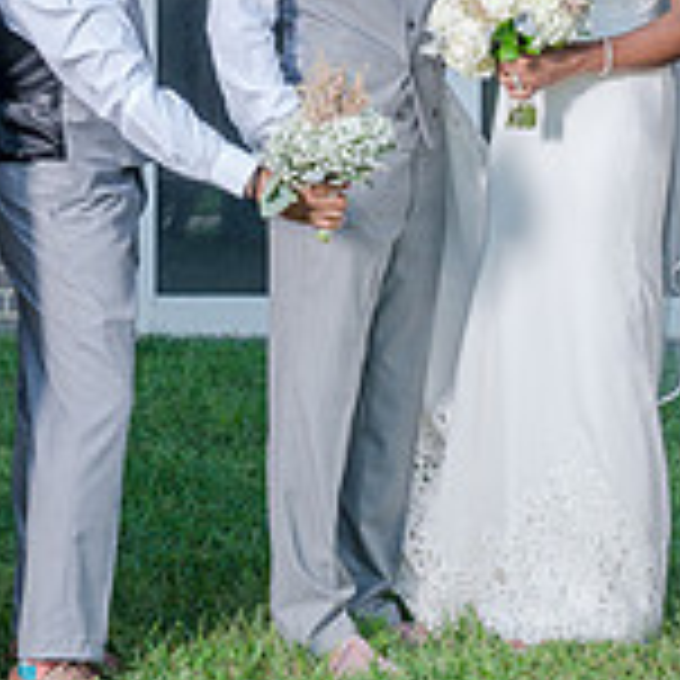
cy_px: -178
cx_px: 369
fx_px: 4045
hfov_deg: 9.6
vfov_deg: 9.5
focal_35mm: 182
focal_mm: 48
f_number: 5.6
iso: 200
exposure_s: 1/200
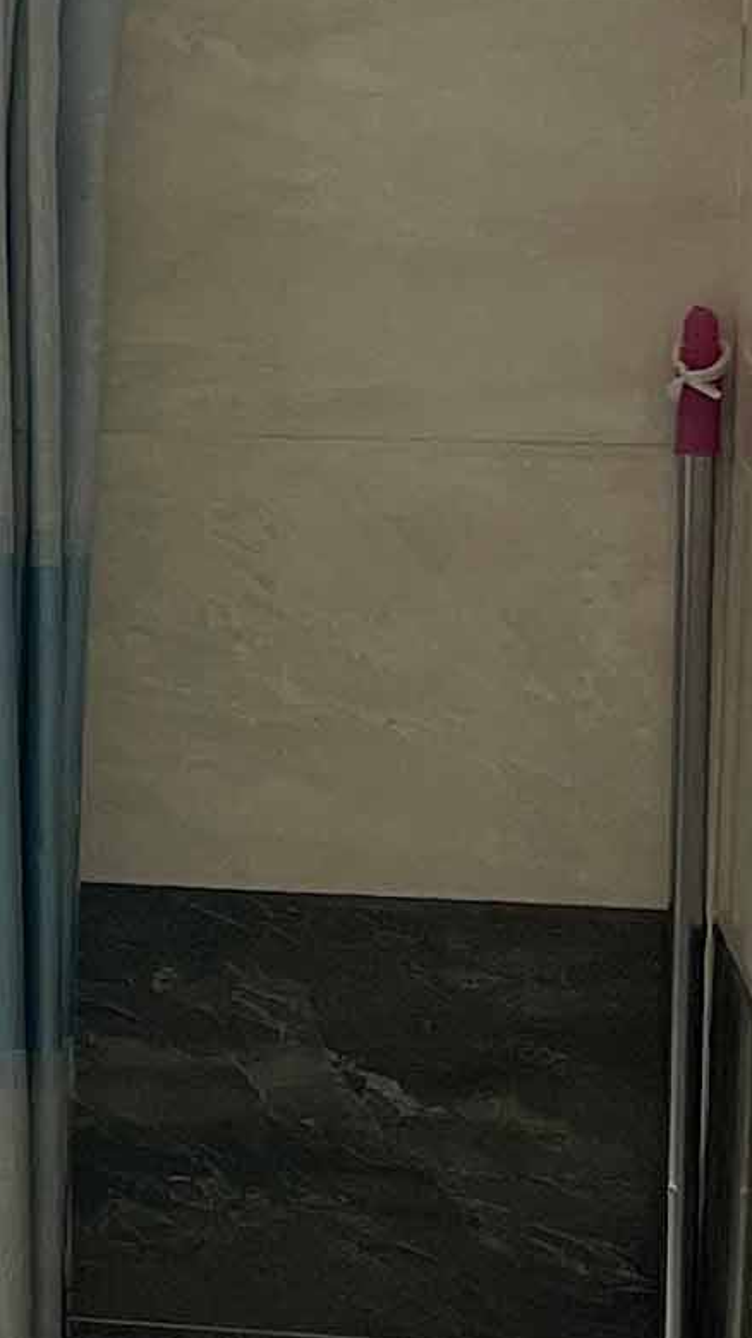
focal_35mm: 141
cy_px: 429
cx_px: -1444
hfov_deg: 7.6
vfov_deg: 15.2
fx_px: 5000
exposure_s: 1/262
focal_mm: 5.1
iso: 32
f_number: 1.6
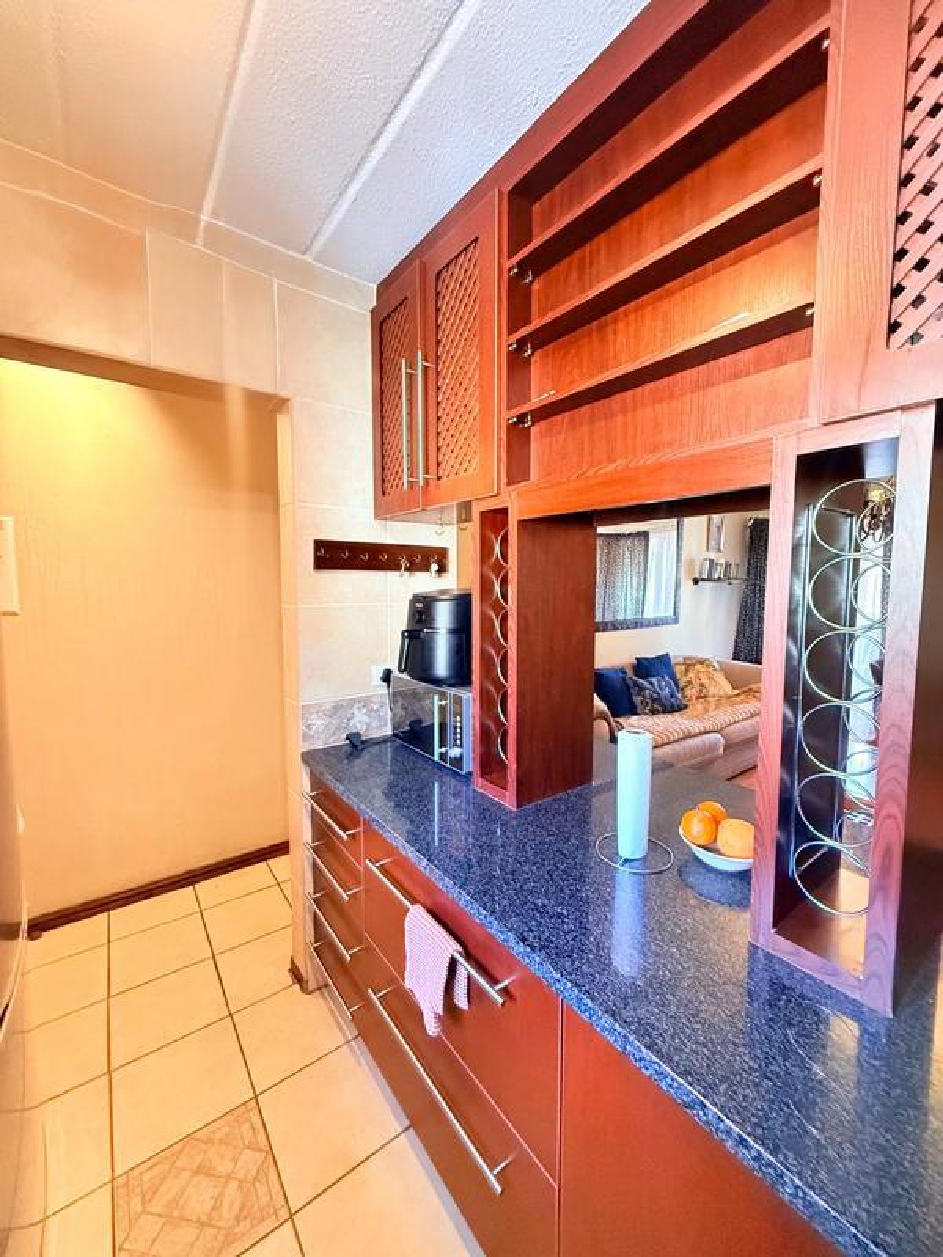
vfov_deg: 102.1
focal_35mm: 14
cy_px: 628
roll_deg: -1.1
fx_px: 509
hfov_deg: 85.7
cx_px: 472
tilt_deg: -5.7
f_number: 2.2
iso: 800
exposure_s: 1/60
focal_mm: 2.22
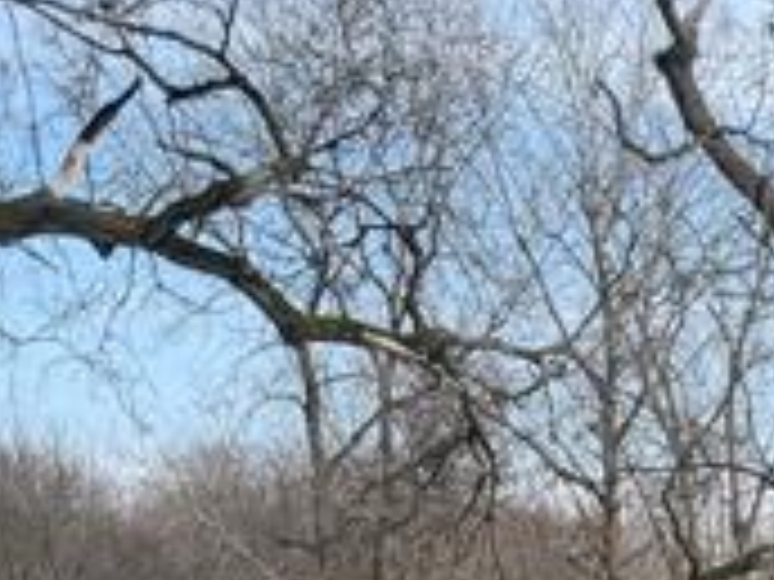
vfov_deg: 9.5
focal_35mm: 143
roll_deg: +2.5
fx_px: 3197
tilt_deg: -8.1
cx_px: 842
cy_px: 1281
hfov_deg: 13.5
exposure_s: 1/4167
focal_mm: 6.76
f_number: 1.78
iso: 80
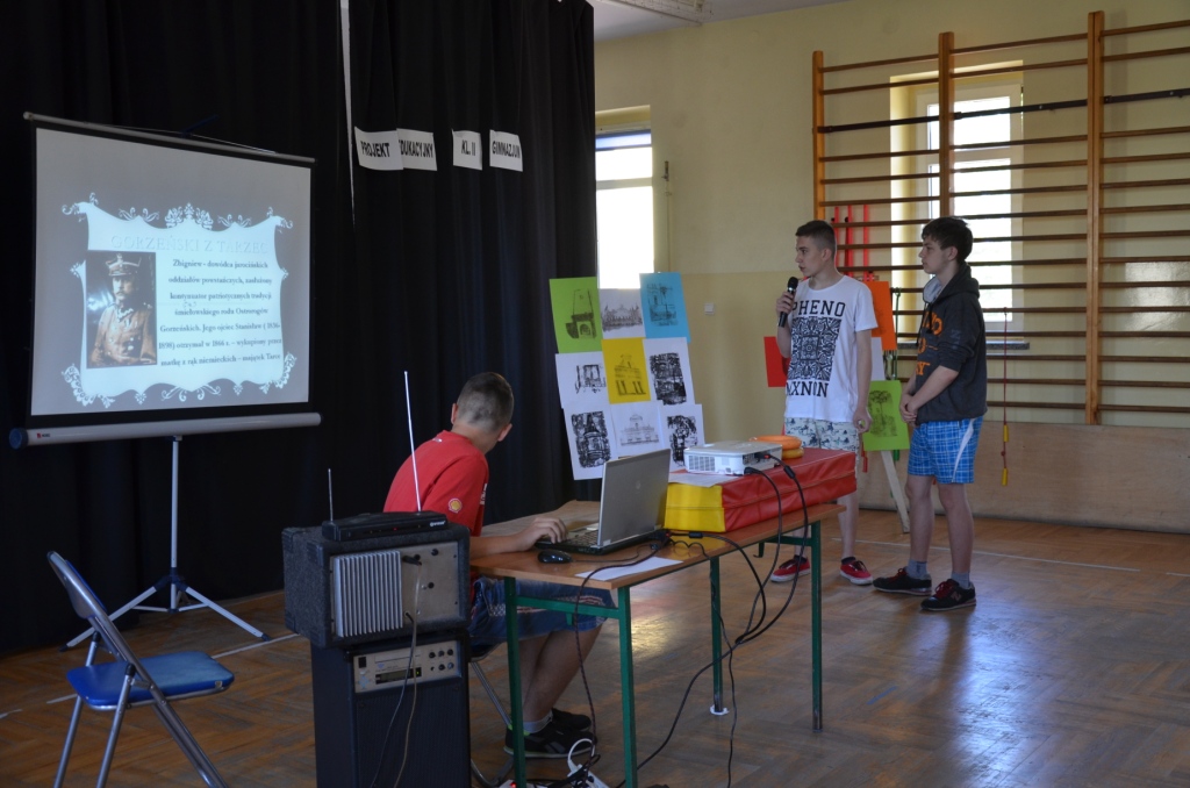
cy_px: 394
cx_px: 595
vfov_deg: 34.1
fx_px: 1286
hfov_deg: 49.6
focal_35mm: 39
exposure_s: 1/60
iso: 500
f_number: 4
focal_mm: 26
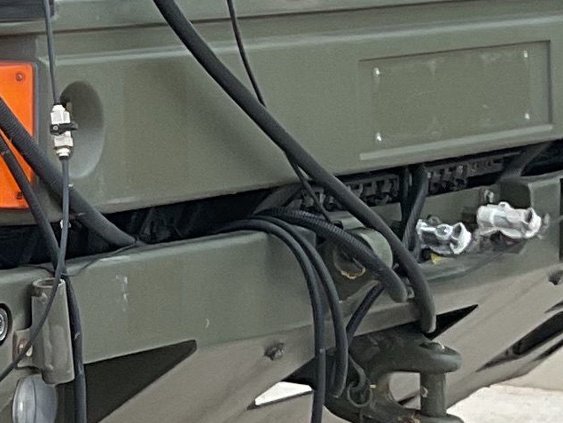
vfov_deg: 8.0
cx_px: -622
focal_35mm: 184
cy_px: -58
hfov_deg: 9.9
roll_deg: -0.5
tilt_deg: +0.2
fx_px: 2994
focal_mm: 3
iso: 16
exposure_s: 1/509
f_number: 1.8
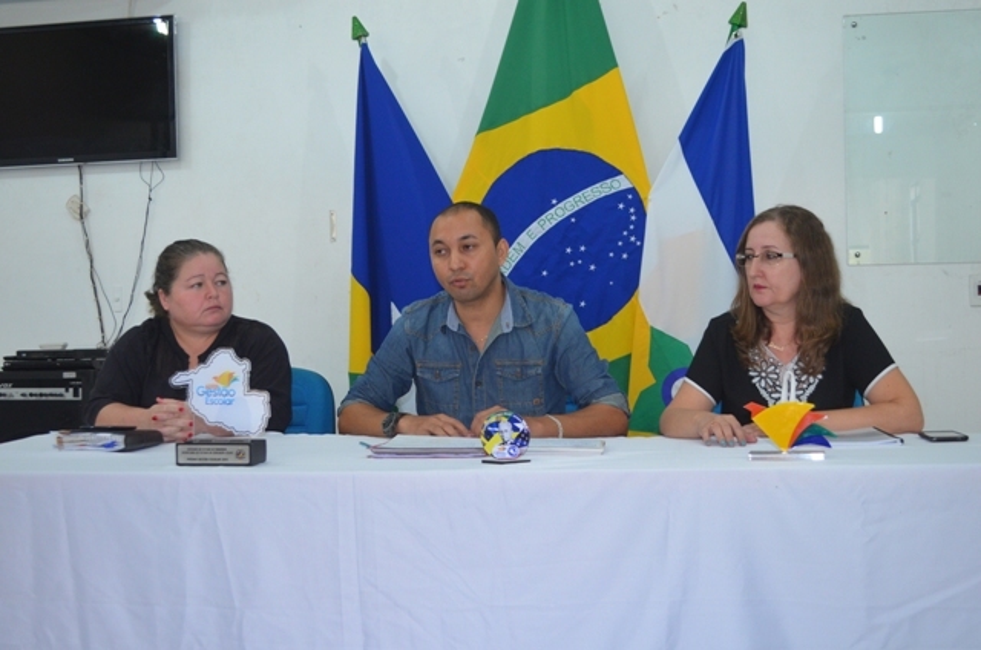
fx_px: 1142
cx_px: 490
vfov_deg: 31.8
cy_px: 325
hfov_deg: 46.5
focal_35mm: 42
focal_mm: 28
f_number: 4.5
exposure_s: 1/60
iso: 1000
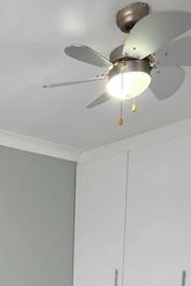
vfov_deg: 39.4
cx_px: -13
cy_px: 303
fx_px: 334
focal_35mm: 42
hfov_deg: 29.2
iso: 160
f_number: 1.9
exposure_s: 1/100
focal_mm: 2.2
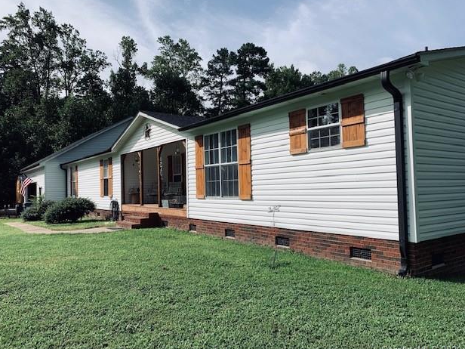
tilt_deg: +3.2
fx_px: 363
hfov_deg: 65.3
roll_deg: +1.1
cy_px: 176
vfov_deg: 51.4
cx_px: 226
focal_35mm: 27
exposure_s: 1/3185
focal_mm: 4.25
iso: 25
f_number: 1.8
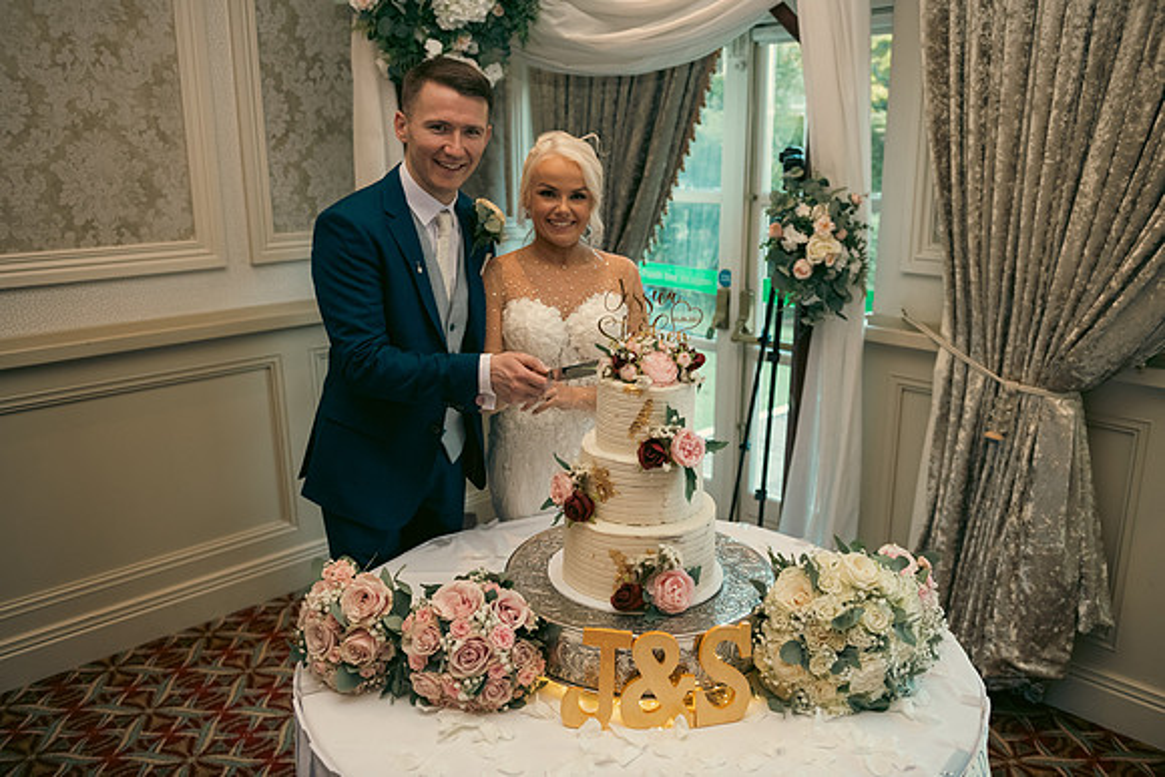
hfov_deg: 63.6
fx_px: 939
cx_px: 582
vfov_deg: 45.0
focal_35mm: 29
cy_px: 388
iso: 800
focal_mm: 29
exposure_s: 1/160
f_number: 3.5
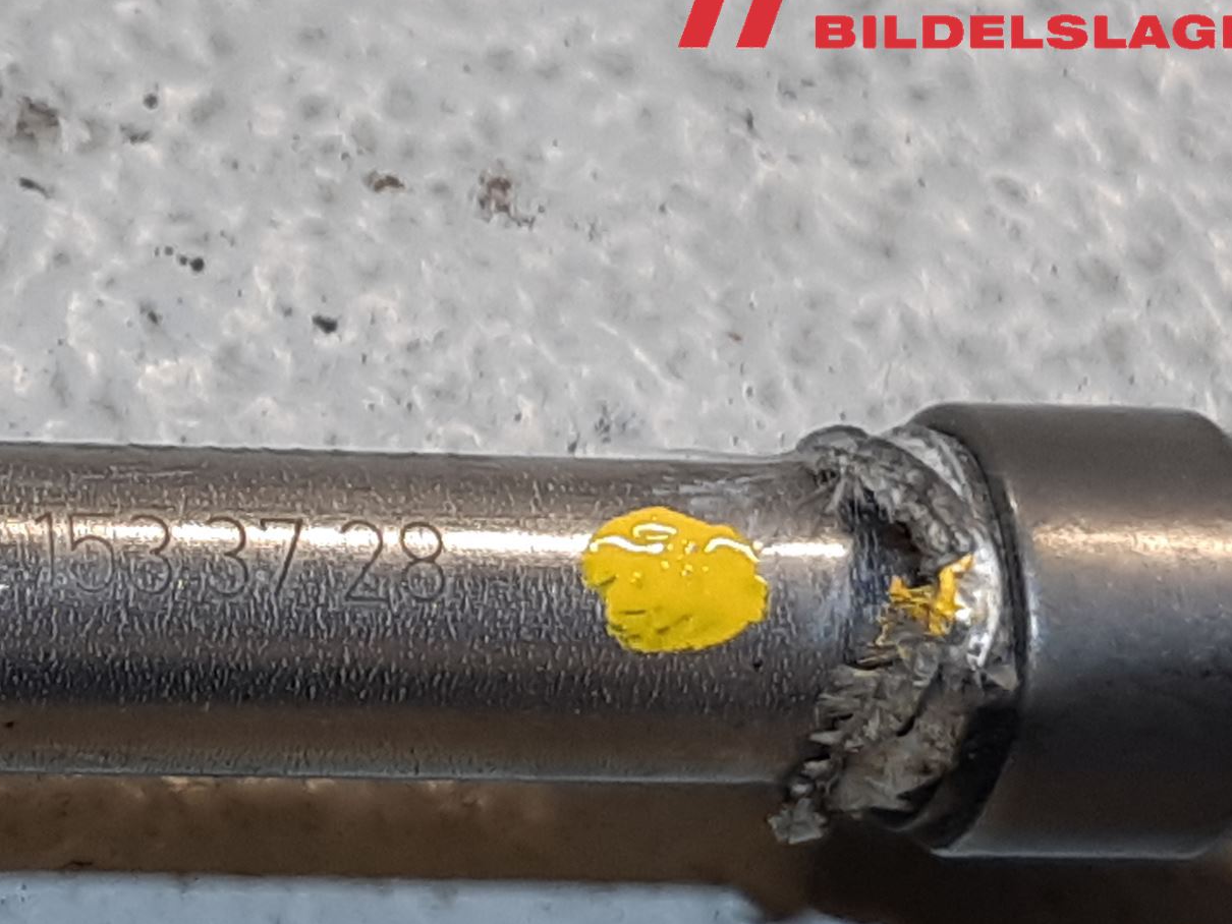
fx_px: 1566
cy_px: 657
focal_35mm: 44
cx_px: 261
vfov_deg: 32.4
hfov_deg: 41.3
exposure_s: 1/50
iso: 50
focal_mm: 3.93
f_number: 1.7
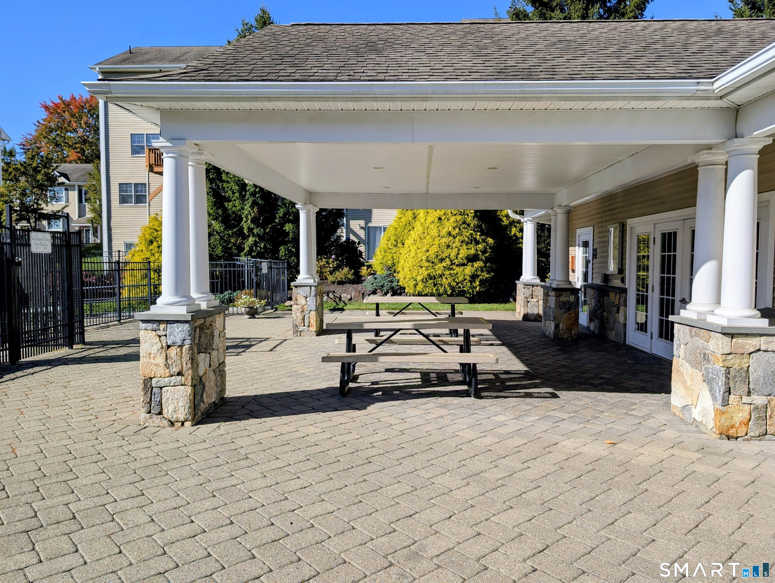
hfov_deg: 71.5
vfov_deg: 56.9
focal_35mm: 24
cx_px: 388
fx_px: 538
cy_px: 292
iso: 20
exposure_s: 1/1672
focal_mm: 6.9
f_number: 1.68
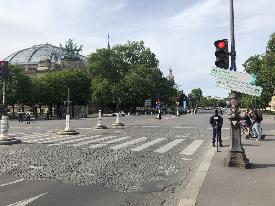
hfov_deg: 63.4
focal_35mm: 28
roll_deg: +1.4
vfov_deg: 49.7
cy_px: 103
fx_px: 222
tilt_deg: +0.4
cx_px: 138
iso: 20
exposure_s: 1/2024
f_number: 1.8
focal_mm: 4
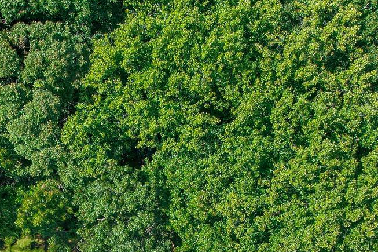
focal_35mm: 69
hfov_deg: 28.8
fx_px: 724
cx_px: 93
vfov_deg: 18.4
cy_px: 326
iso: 100
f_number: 2.8
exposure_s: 1/800
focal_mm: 8.4
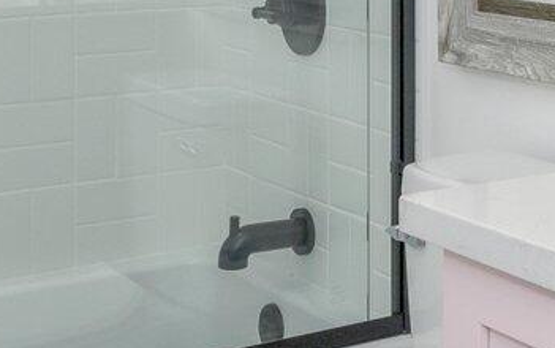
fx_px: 1438
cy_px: -87
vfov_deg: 13.4
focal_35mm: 95
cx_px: 610
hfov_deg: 20.8
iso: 320
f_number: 9
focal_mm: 16
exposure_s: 1/60
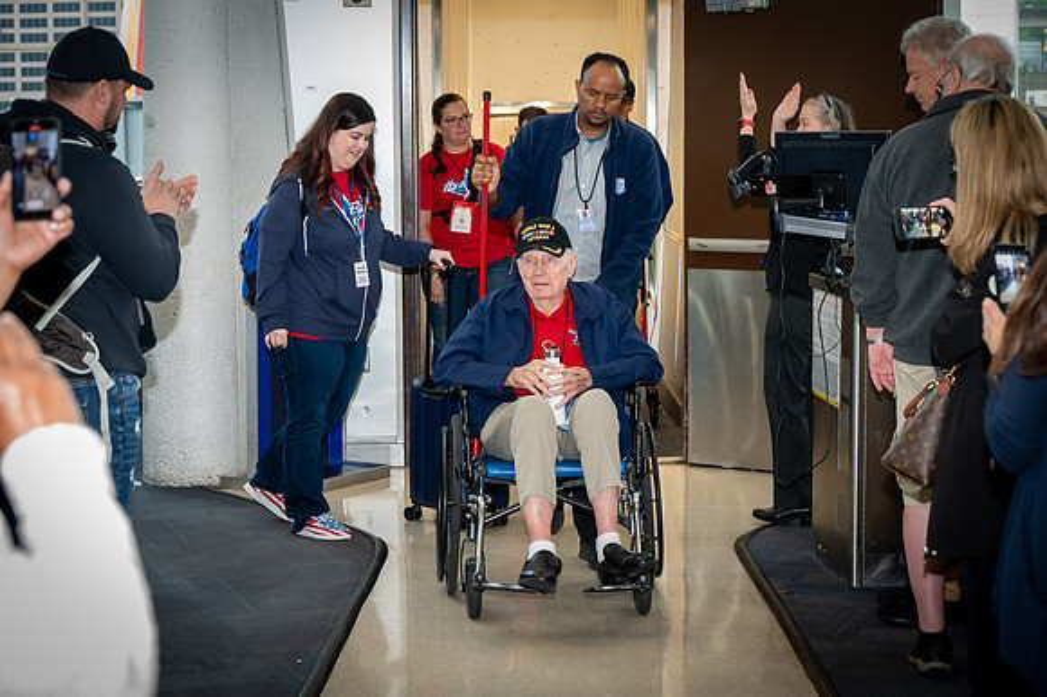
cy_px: 348
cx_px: 524
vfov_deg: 17.3
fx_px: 2296
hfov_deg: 25.7
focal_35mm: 79
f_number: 6.3
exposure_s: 1/100
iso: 5600
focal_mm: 79
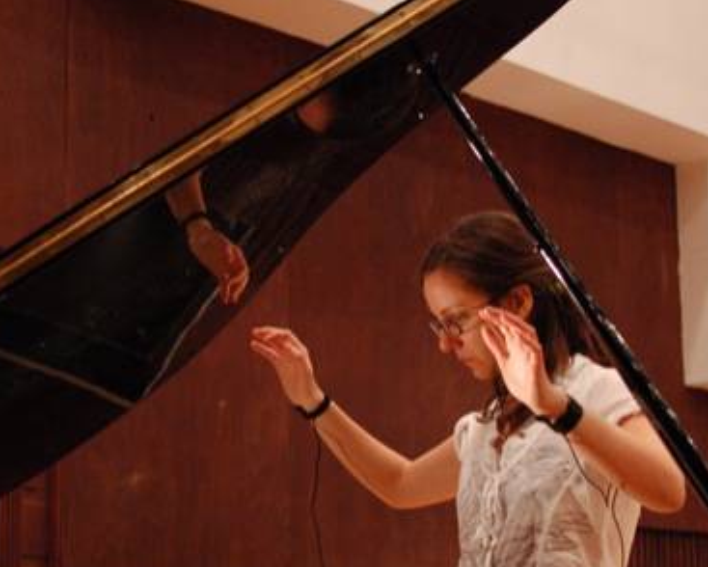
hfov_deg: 22.2
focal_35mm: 86
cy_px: 377
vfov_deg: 17.9
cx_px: 260
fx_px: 1799
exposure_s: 1/60
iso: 1600
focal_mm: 35
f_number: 4
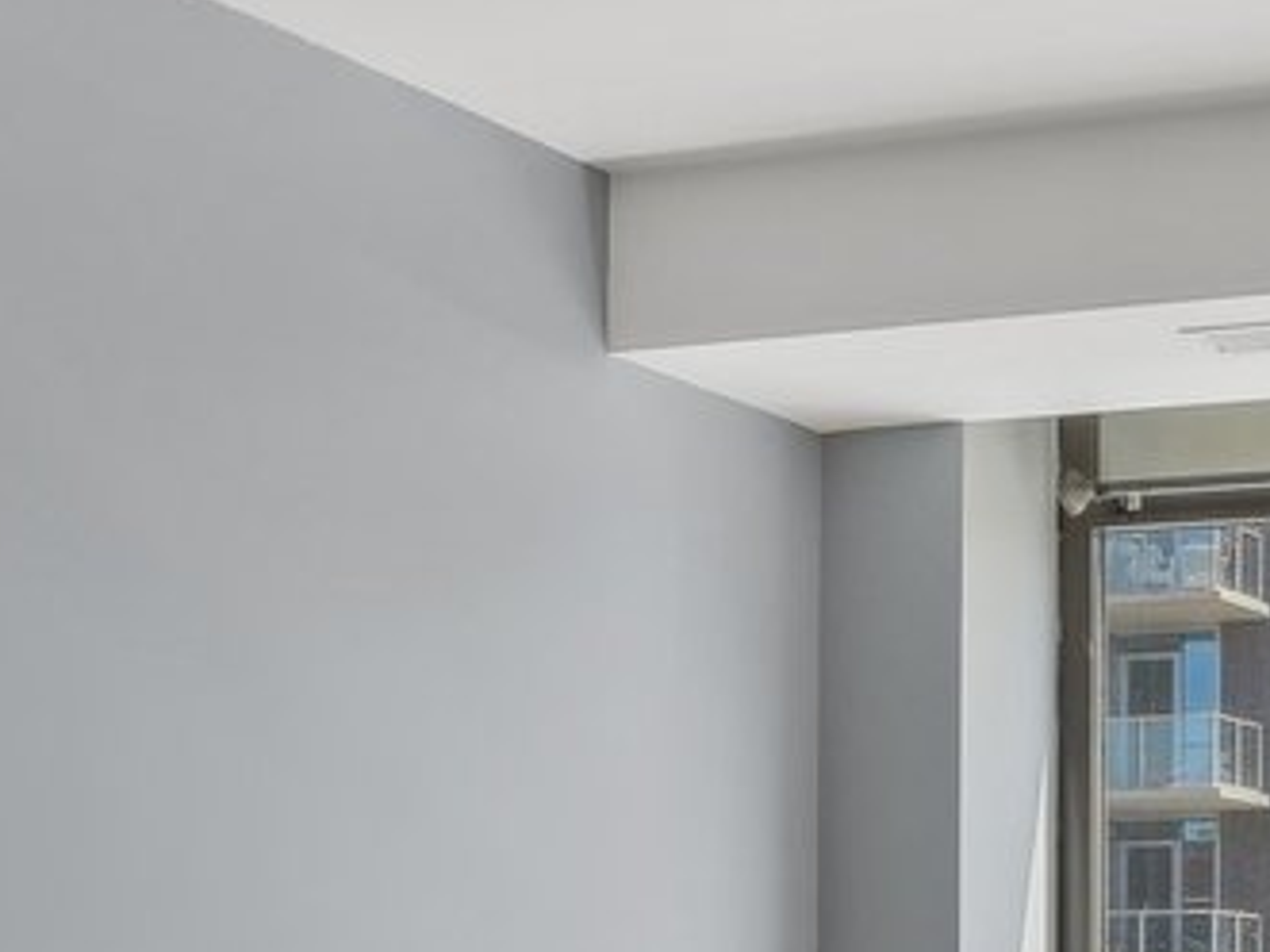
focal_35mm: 80
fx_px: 2934
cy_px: 987
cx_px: 1412
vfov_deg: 17.9
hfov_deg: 22.9
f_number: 8
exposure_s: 1/80
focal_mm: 17
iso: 400
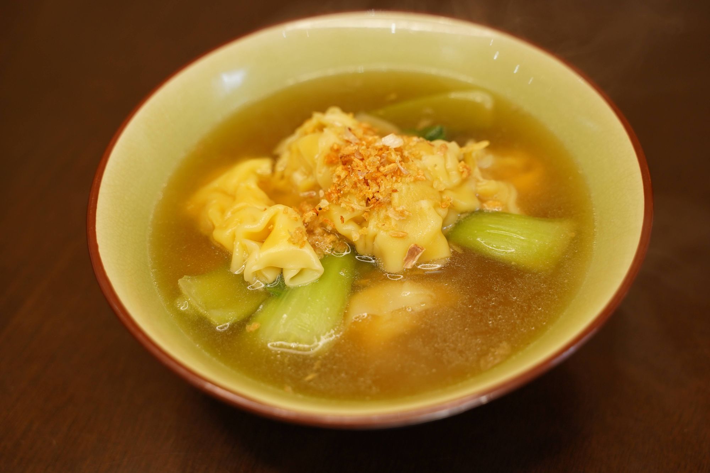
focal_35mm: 45
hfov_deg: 43.6
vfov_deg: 29.9
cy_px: 236
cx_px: 355
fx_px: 887
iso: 500
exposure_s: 1/160
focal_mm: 45
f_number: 3.5
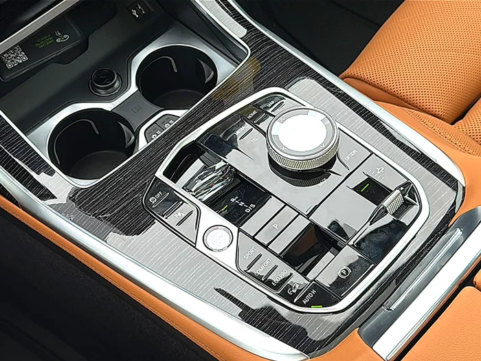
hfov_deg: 45.8
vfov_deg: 35.1
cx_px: 240
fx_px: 570
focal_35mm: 41
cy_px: 180
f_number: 1.78
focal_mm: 6.86
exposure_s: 1/247
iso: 80
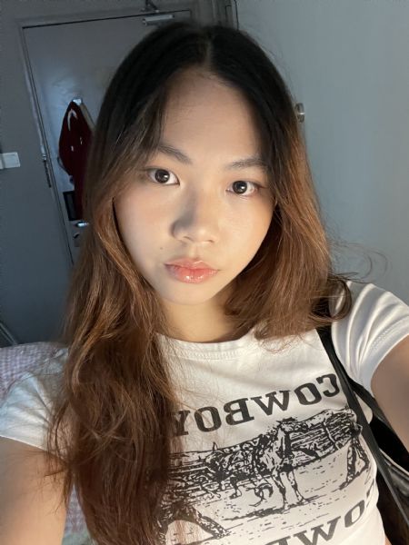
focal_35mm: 30
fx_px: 473
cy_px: 272
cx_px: 204
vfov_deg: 60.0
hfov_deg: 46.8
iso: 320
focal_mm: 2.71
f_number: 2.2
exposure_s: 1/33
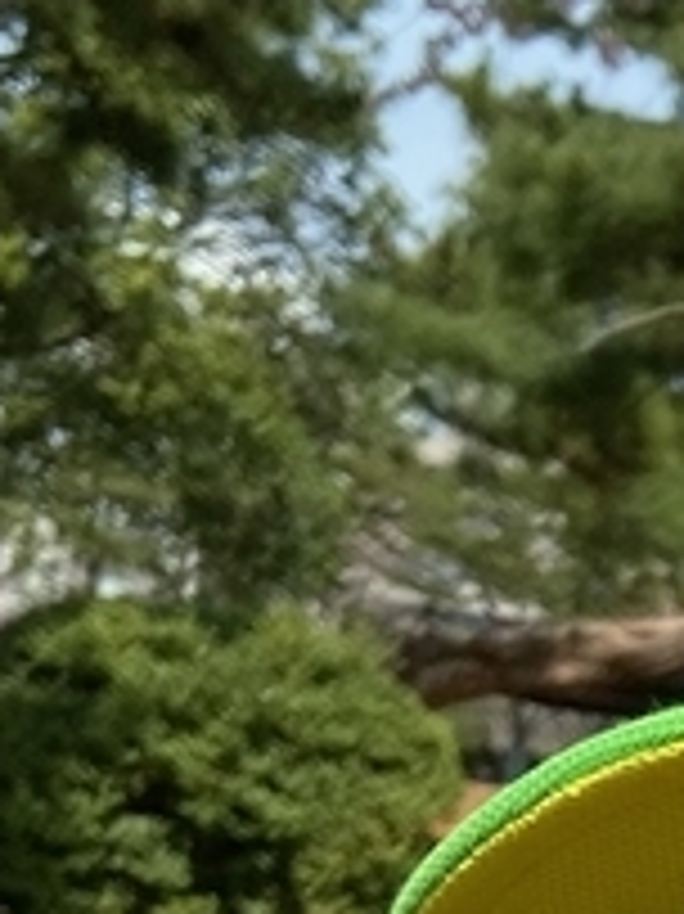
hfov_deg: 9.1
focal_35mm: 154
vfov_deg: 11.9
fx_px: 4062
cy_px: 1576
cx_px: 1328
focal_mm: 4.25
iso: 32
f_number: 1.8
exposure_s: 1/2688
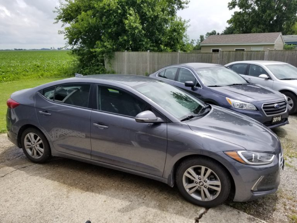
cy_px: 112
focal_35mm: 26
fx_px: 223
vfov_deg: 53.1
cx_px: 148
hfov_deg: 67.3
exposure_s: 1/2256
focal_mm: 4.25
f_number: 1.7
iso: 50
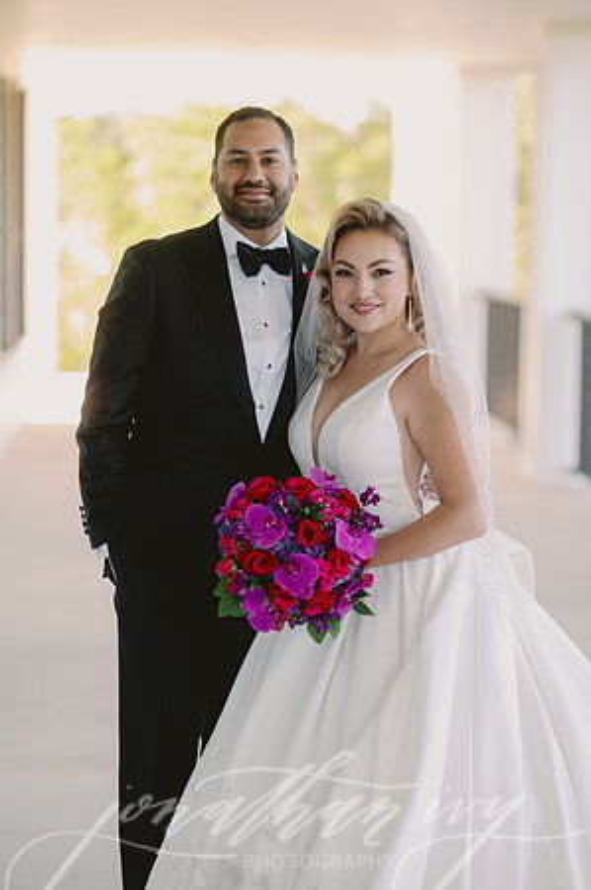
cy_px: 445
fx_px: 2098
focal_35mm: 85
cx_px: 296
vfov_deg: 23.9
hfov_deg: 16.0
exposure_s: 1/200
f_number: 2
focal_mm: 85
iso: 50
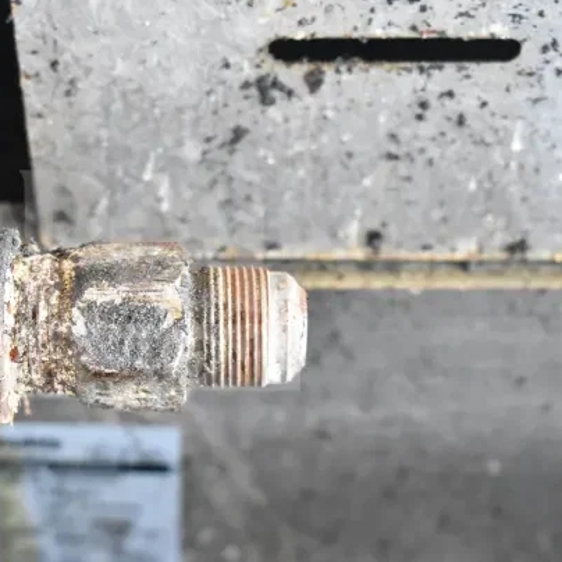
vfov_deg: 20.0
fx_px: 1591
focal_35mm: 87
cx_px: 143
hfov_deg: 19.9
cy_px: 280
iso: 6400
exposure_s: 1/80
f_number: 5
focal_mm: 45
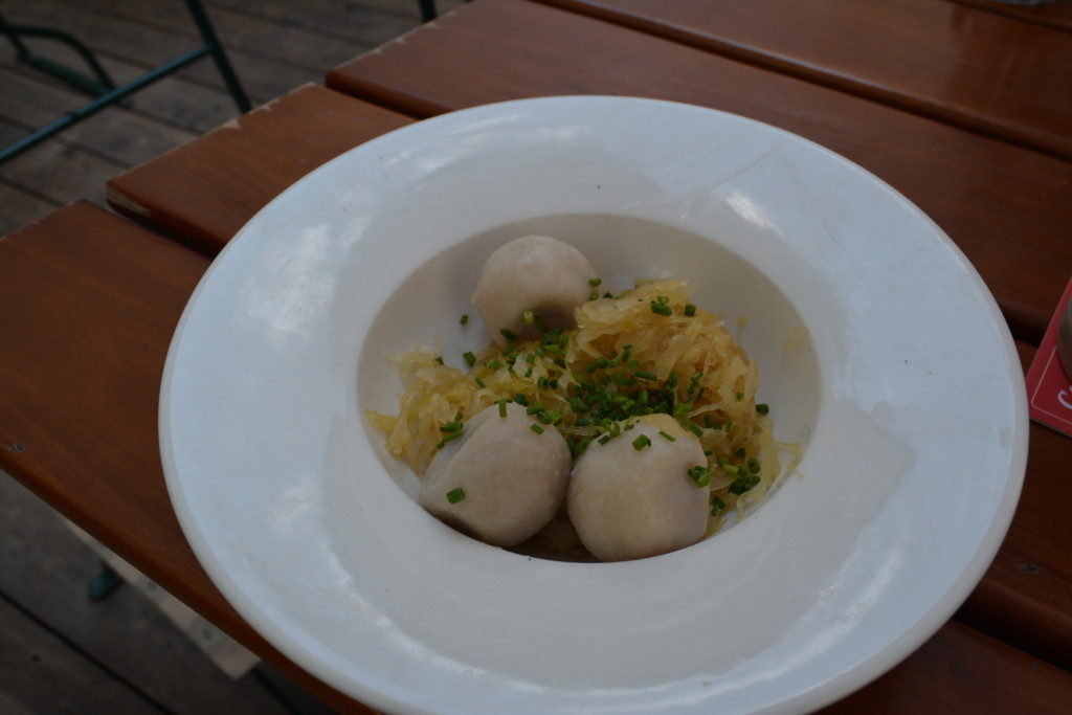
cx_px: 536
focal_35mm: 33
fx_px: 983
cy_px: 358
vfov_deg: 40.0
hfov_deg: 57.2
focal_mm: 22
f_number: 8
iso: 160
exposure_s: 1/250
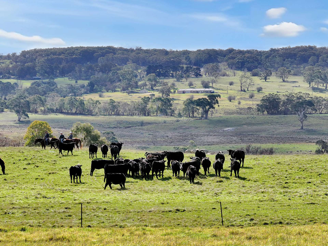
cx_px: 164
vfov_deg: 8.9
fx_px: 1573
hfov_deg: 11.9
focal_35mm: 166
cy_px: 123
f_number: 3.4
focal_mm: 30.71
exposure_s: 1/800
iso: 100
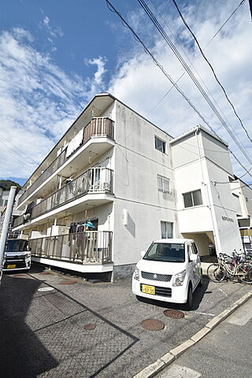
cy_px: 189
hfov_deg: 77.3
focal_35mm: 15
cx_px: 126
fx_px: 157
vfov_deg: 100.4
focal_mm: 10
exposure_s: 1/320
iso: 100
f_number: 9
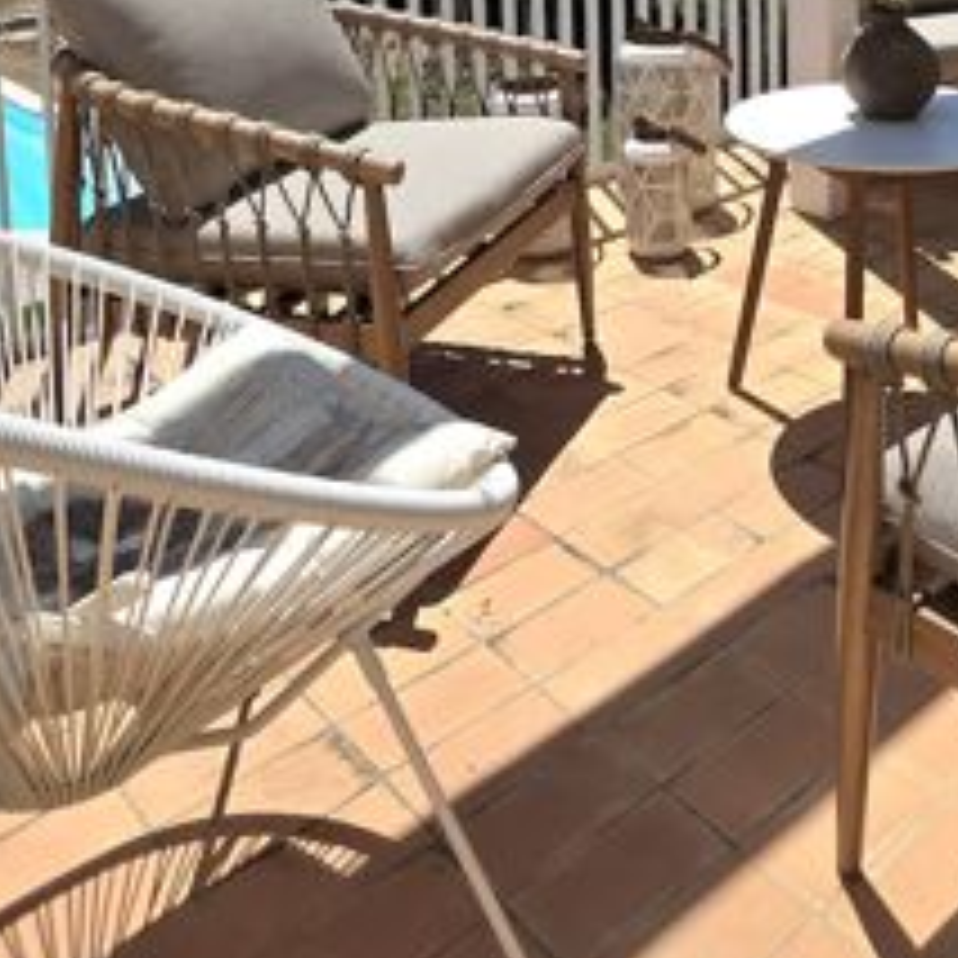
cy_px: -85
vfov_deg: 37.1
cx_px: 627
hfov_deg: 43.3
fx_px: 1190
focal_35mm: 38
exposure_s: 1/5000
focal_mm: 2.2
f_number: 1.9
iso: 40
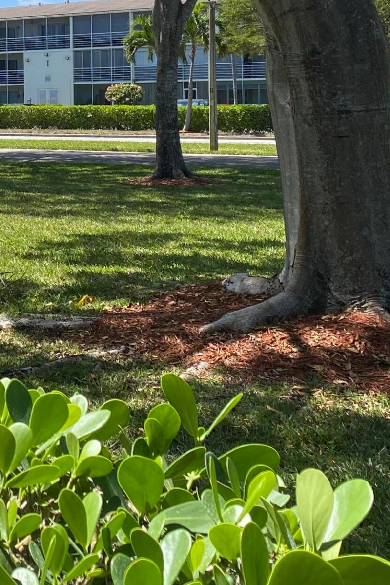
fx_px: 1056
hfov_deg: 19.3
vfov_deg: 29.9
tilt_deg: -2.1
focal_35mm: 65
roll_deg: +0.9
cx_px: -118
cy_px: 87
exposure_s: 1/1678
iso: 32
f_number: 1.8
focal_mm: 4.25
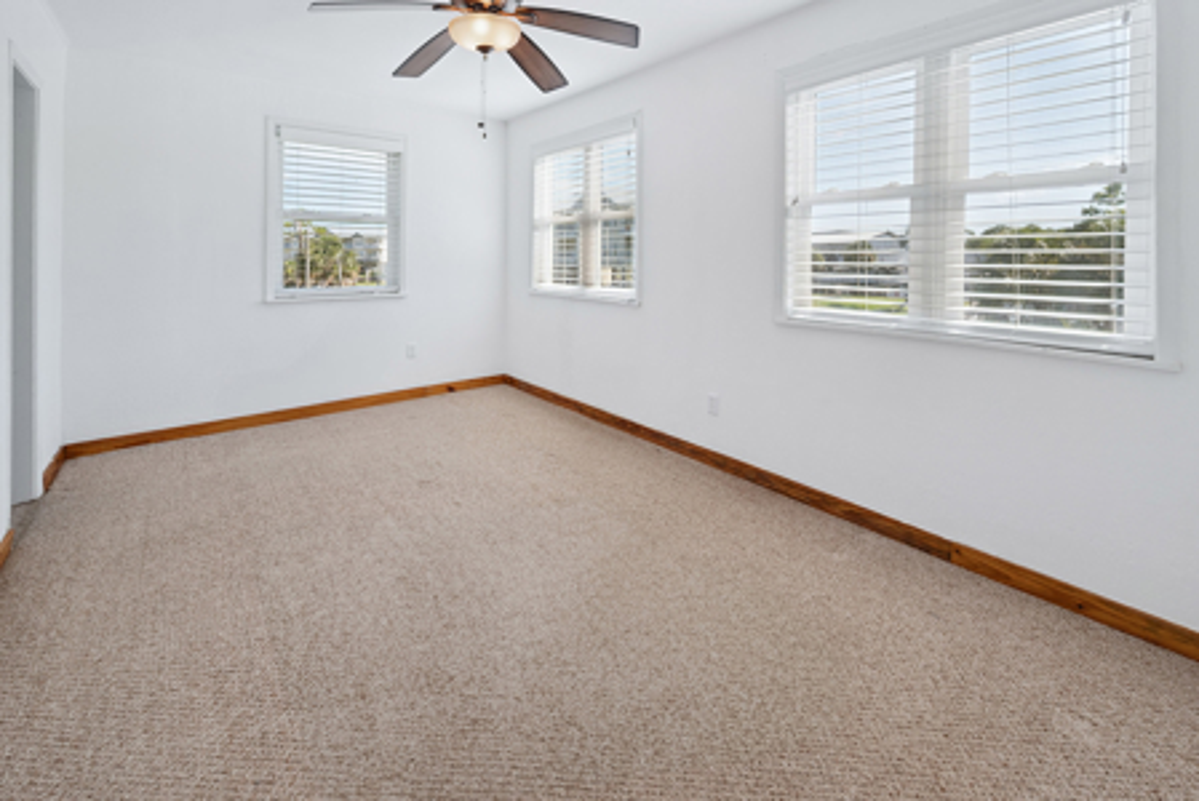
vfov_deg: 81.3
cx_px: 600
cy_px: 400
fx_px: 467
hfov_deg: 104.2
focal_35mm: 14
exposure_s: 1/160
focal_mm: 14
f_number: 8
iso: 320
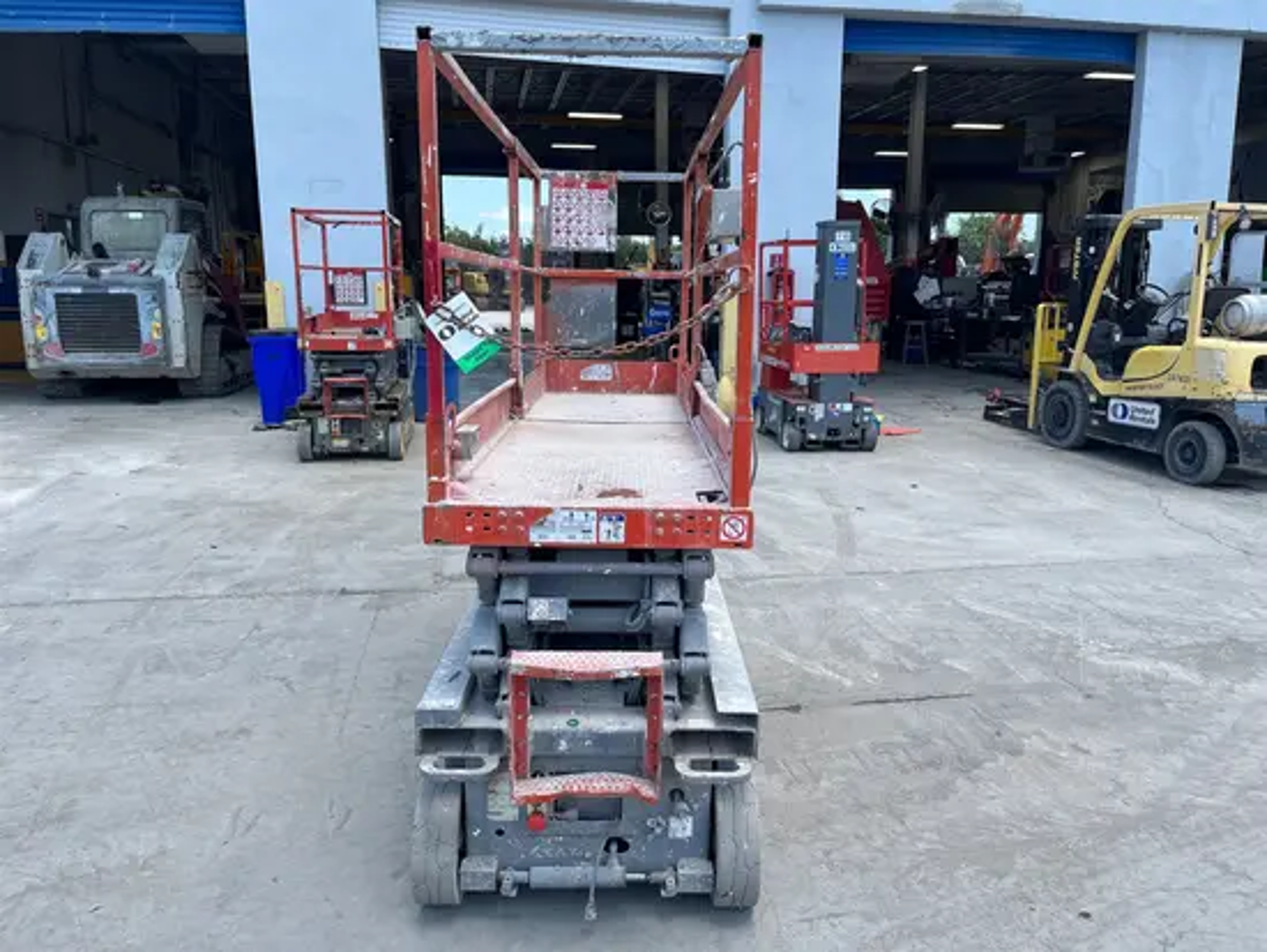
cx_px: 634
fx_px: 952
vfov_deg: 53.1
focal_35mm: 26
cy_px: 476
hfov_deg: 67.3
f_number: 1.6
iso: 50
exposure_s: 1/1536
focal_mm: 5.1
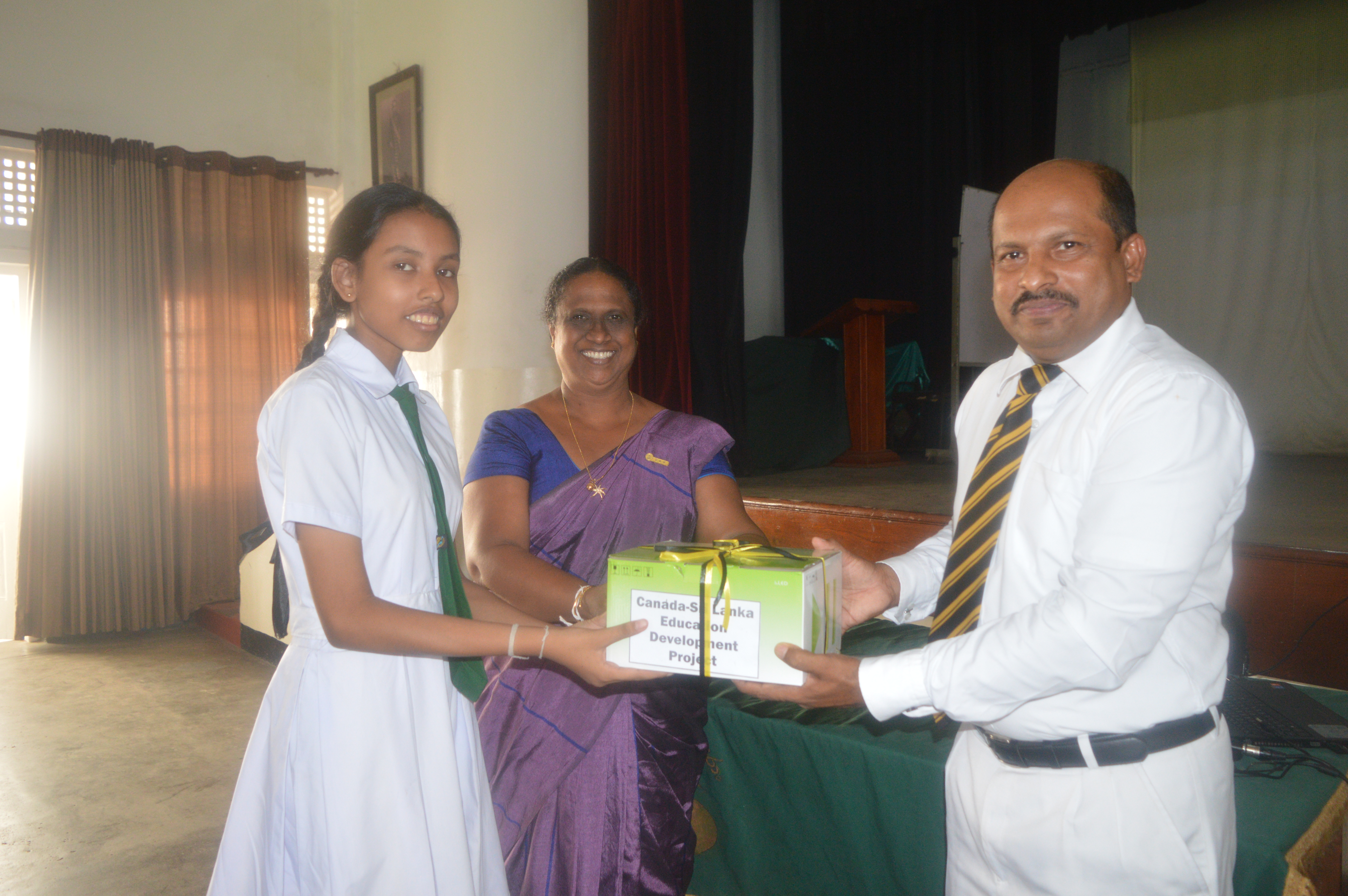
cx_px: 674
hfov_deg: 67.4
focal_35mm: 27
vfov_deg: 47.8
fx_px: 1010
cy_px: 448
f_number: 3.5
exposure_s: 1/60
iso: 900
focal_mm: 18
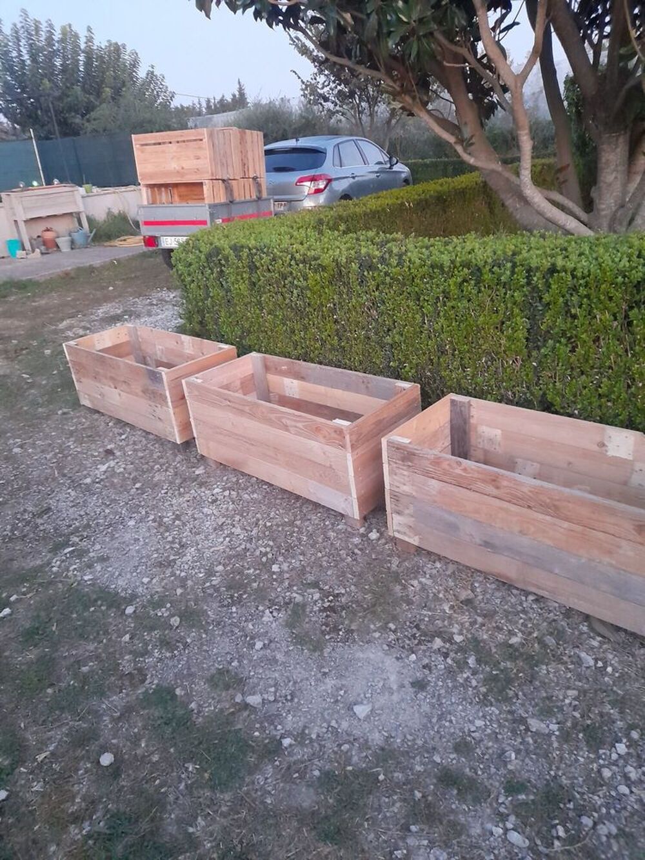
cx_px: 322
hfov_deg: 54.9
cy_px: 430
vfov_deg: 69.4
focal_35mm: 25
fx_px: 621
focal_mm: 4.6
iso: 640
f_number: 2
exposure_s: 1/10
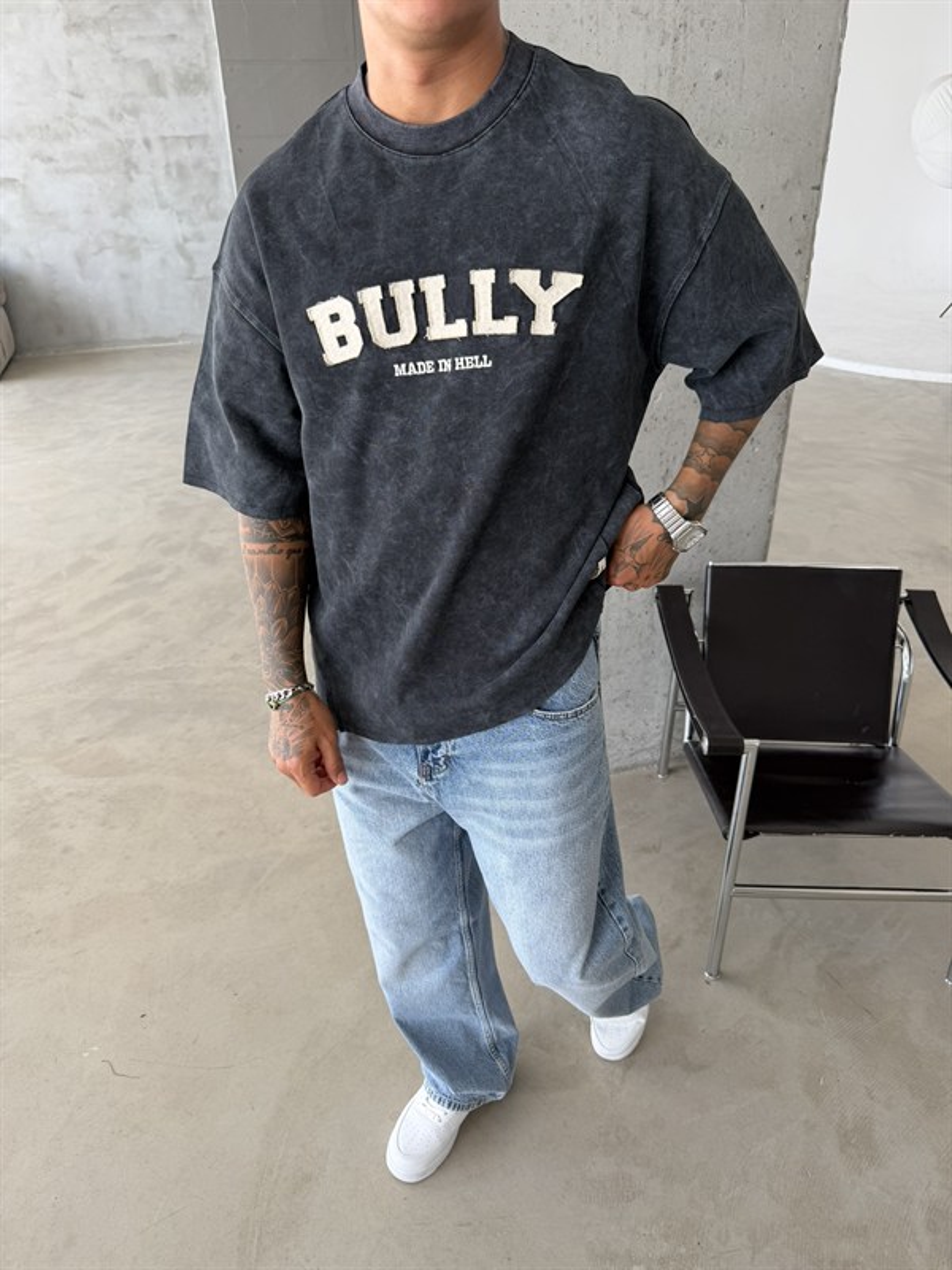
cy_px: 635
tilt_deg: -28.5
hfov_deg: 56.8
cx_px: 476
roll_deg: +1.7
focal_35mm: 24
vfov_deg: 71.6
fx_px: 880
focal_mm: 6.76
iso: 80
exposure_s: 1/121
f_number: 1.78
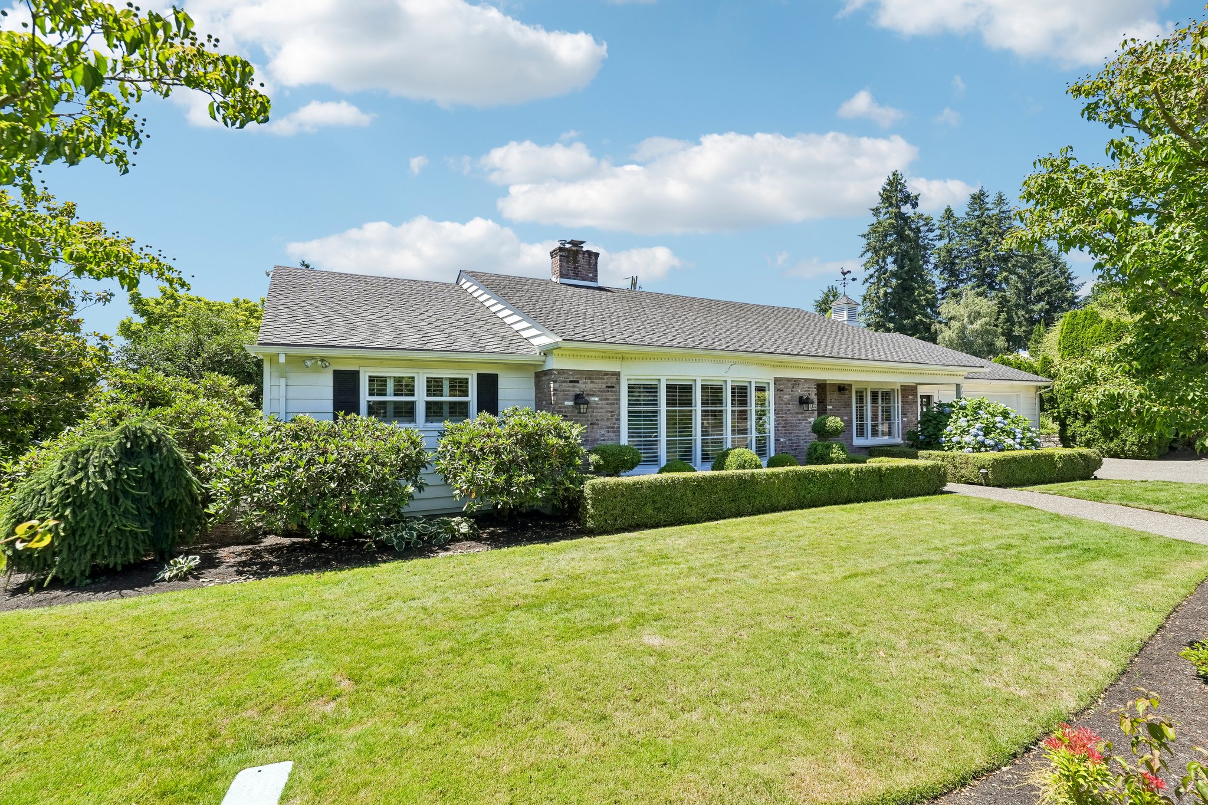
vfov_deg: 70.4
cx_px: 604
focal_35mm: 17
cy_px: 402
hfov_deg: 93.3
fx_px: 570
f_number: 8
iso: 400
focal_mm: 17
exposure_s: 1/640
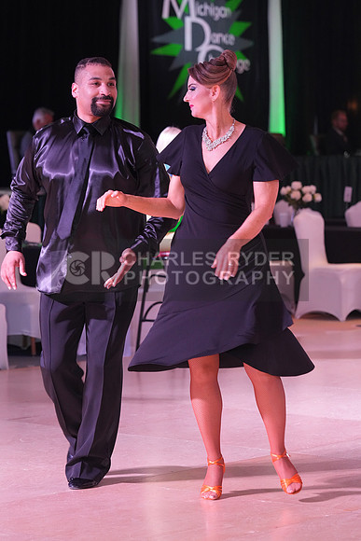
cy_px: 270
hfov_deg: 9.9
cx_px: 180
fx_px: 2074
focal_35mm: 138
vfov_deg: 14.9
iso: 3200
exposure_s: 1/250
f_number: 5
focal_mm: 138
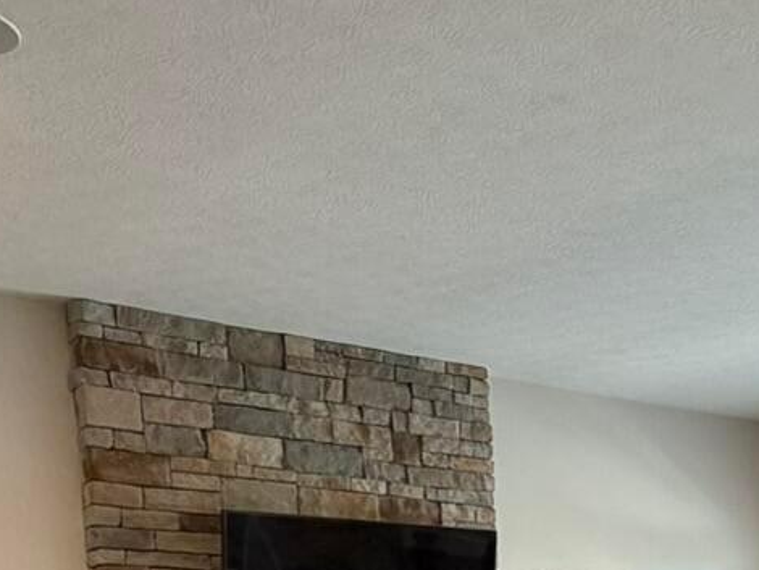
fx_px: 1338
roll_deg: +2.4
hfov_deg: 29.9
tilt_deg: -7.6
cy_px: 891
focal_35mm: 61
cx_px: 727
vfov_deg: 20.2
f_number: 2.2
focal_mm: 2.22
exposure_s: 1/60
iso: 200
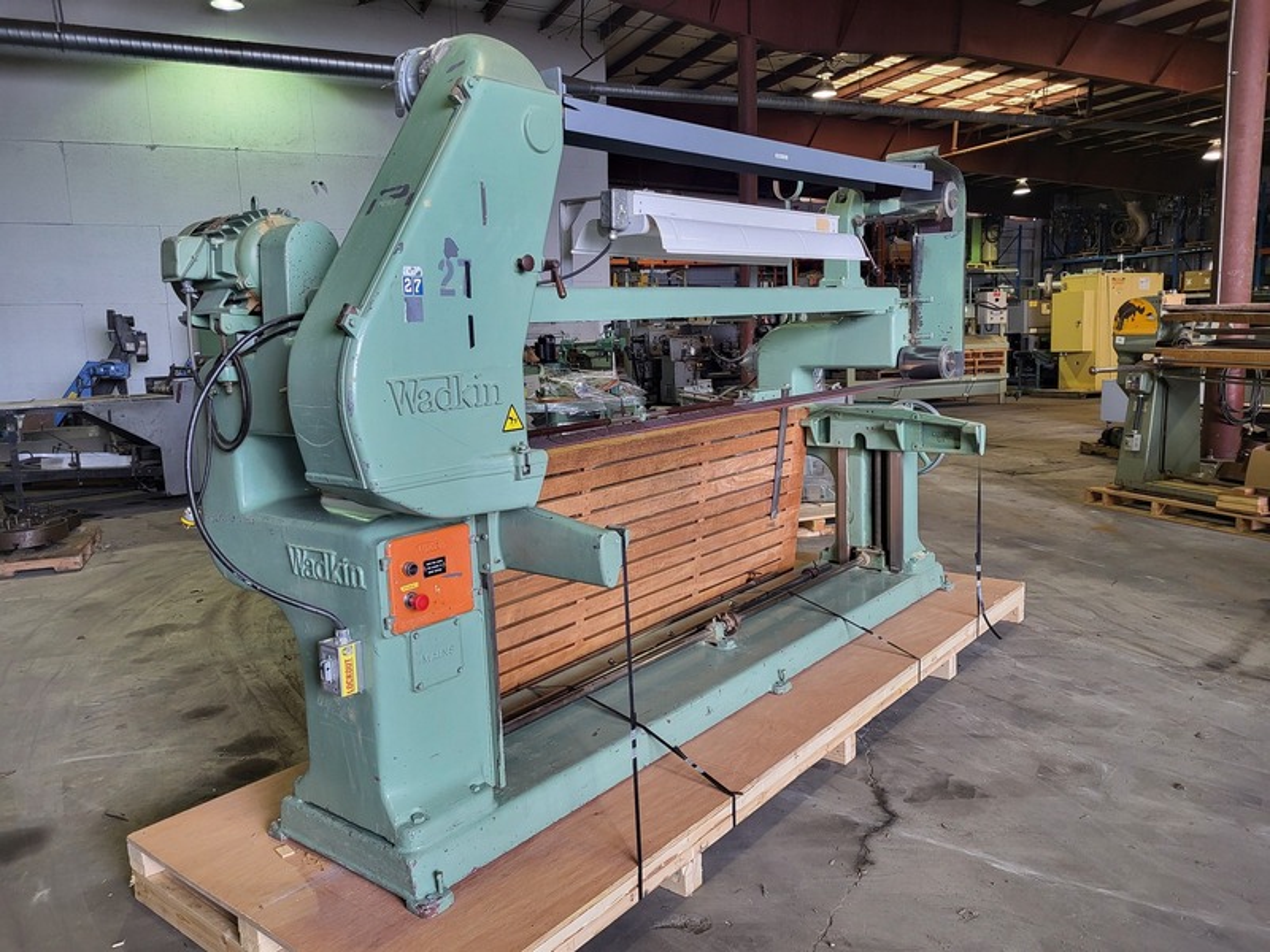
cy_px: 476
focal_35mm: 26
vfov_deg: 53.1
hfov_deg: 67.3
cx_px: 635
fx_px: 954
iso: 160
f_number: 1.8
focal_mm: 5.4
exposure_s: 1/120
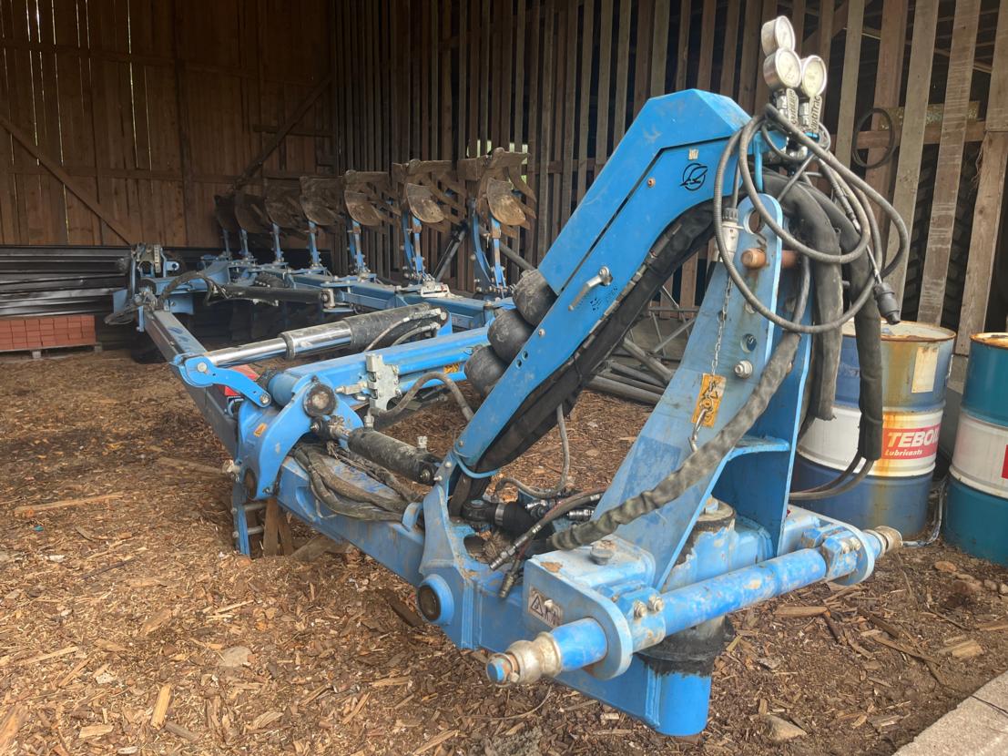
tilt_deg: -10.7
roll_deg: -0.9
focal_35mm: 26
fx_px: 757
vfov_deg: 53.1
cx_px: 504
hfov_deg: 67.3
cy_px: 378
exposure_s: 1/121
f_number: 1.6
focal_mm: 5.1
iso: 80
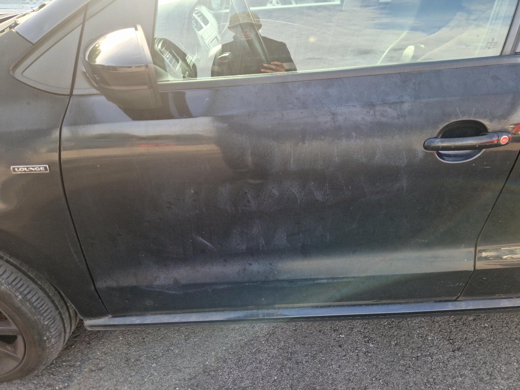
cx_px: 264
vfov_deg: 56.8
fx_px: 361
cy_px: 193
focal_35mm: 24
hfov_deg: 71.6
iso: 50
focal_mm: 5.4
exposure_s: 1/100
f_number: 1.8
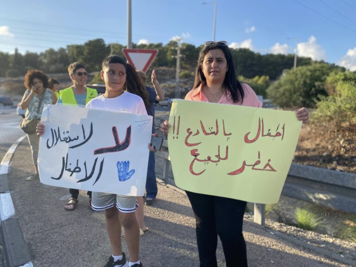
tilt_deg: -7.3
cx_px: 178
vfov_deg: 53.1
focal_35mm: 26
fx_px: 267
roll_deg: -1.0
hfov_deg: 67.3
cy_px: 134
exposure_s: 1/912
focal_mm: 4.25
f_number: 1.8
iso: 32
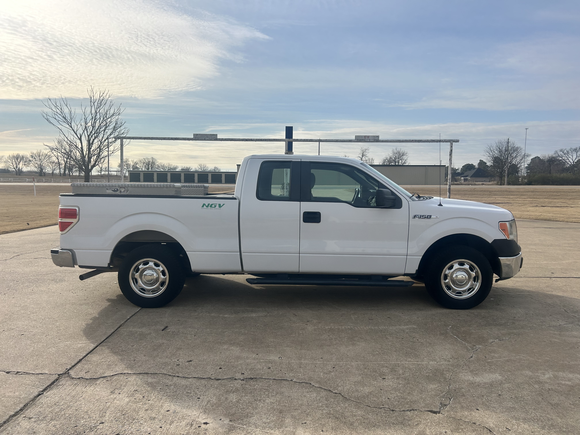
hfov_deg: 67.3
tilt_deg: -5.4
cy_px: 218
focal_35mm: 26
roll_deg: -1.5
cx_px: 290
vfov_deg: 53.1
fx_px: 436
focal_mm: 5.7
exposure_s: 1/6993
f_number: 1.5
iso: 50
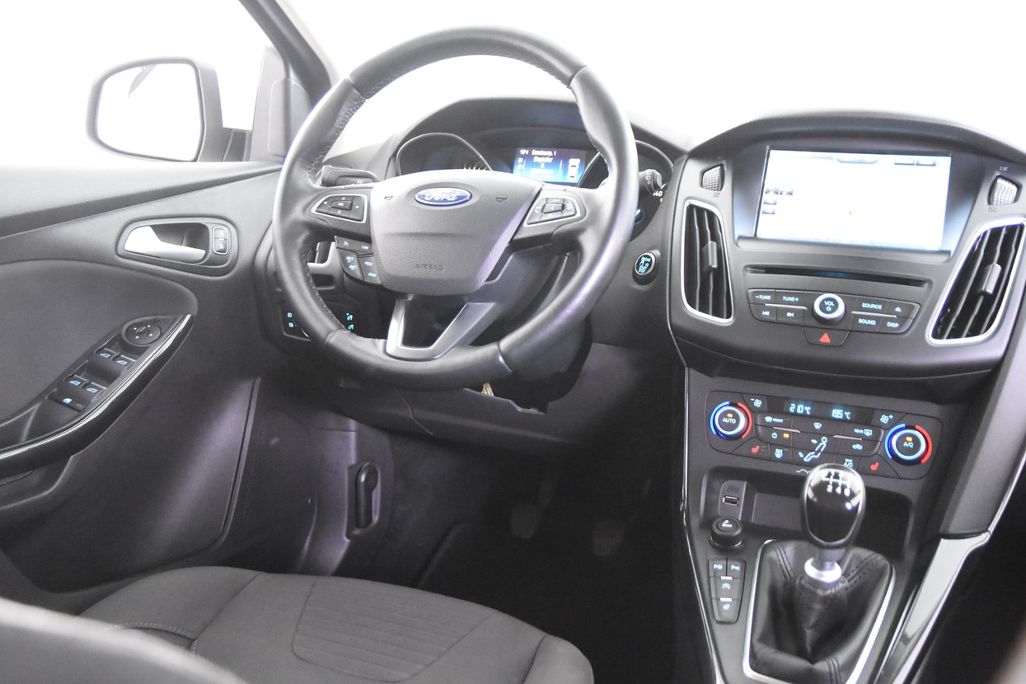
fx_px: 1054
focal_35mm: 37
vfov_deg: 35.9
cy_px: 350
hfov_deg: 51.9
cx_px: 504
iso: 9000
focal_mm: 24
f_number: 3
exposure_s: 1/40
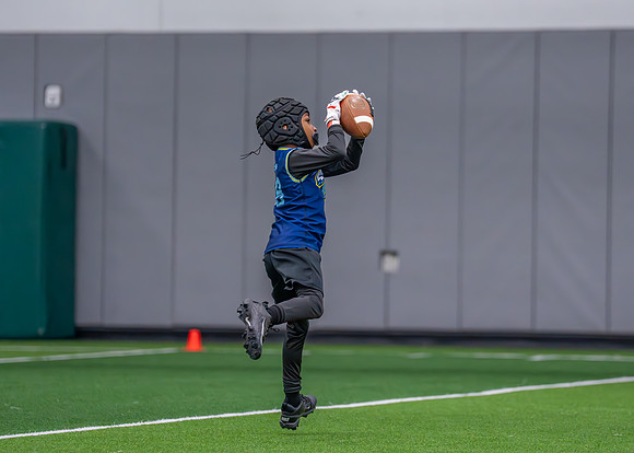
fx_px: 4393
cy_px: 194
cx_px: 353
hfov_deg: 8.3
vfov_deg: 5.9
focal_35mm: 244
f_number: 2.8
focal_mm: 158
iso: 5000
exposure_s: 1/1000
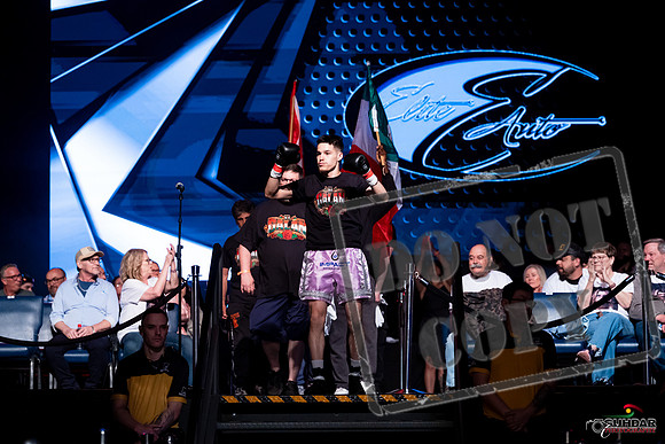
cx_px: 332
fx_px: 2224
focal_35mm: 120
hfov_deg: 17.0
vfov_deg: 11.4
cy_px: 222
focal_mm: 114
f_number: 3.2
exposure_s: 1/640
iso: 4000
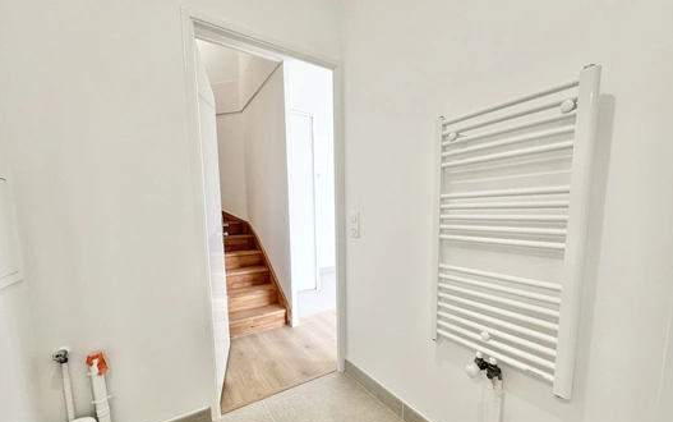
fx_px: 275
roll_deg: +0.4
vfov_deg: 74.3
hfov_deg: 101.4
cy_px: 246
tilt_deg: -6.6
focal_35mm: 15
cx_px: 338
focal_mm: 2.22
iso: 100
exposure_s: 1/100
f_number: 2.2
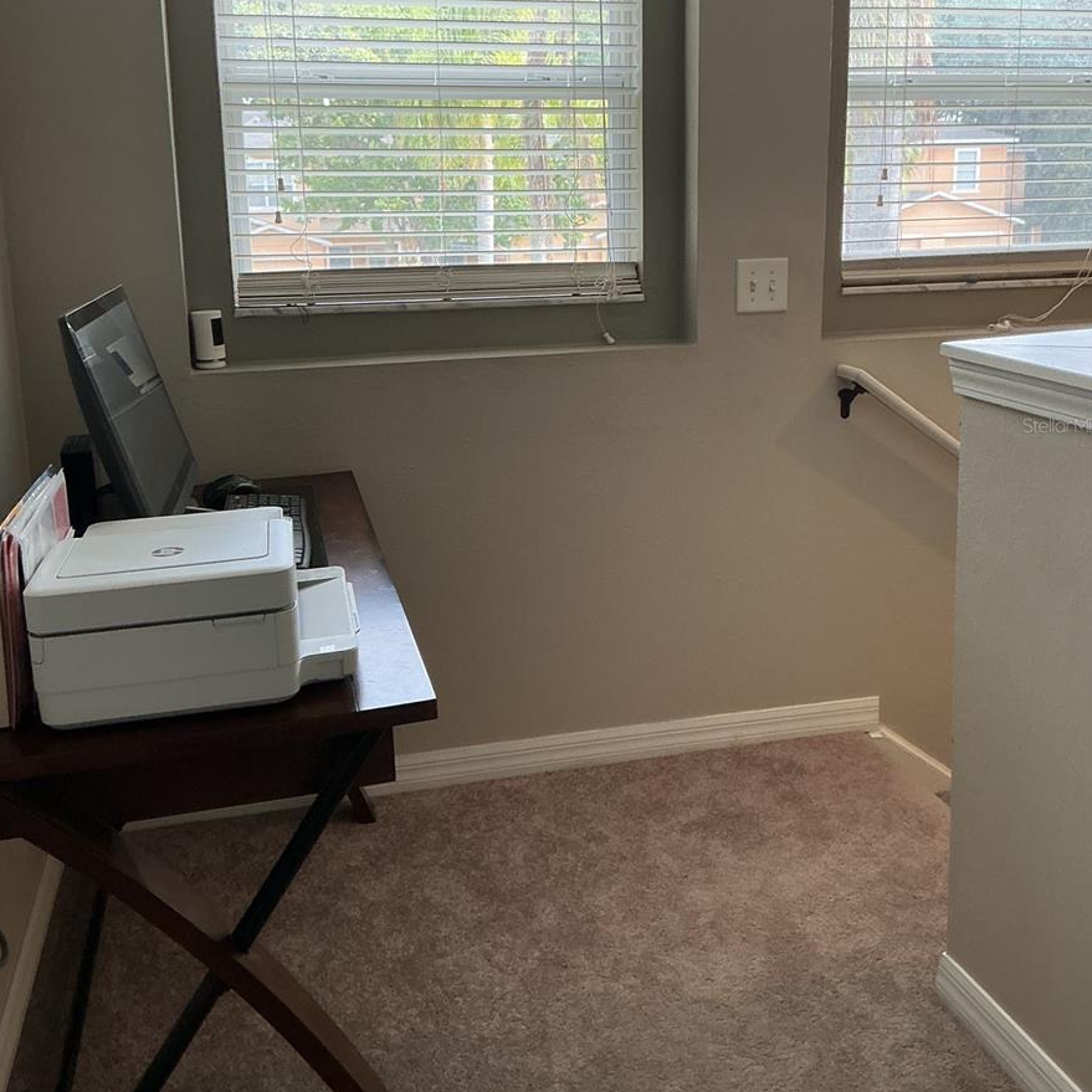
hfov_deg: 47.2
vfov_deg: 46.9
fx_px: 1249
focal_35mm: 35
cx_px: 552
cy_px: 425
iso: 50
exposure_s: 1/50
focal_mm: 3
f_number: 1.8
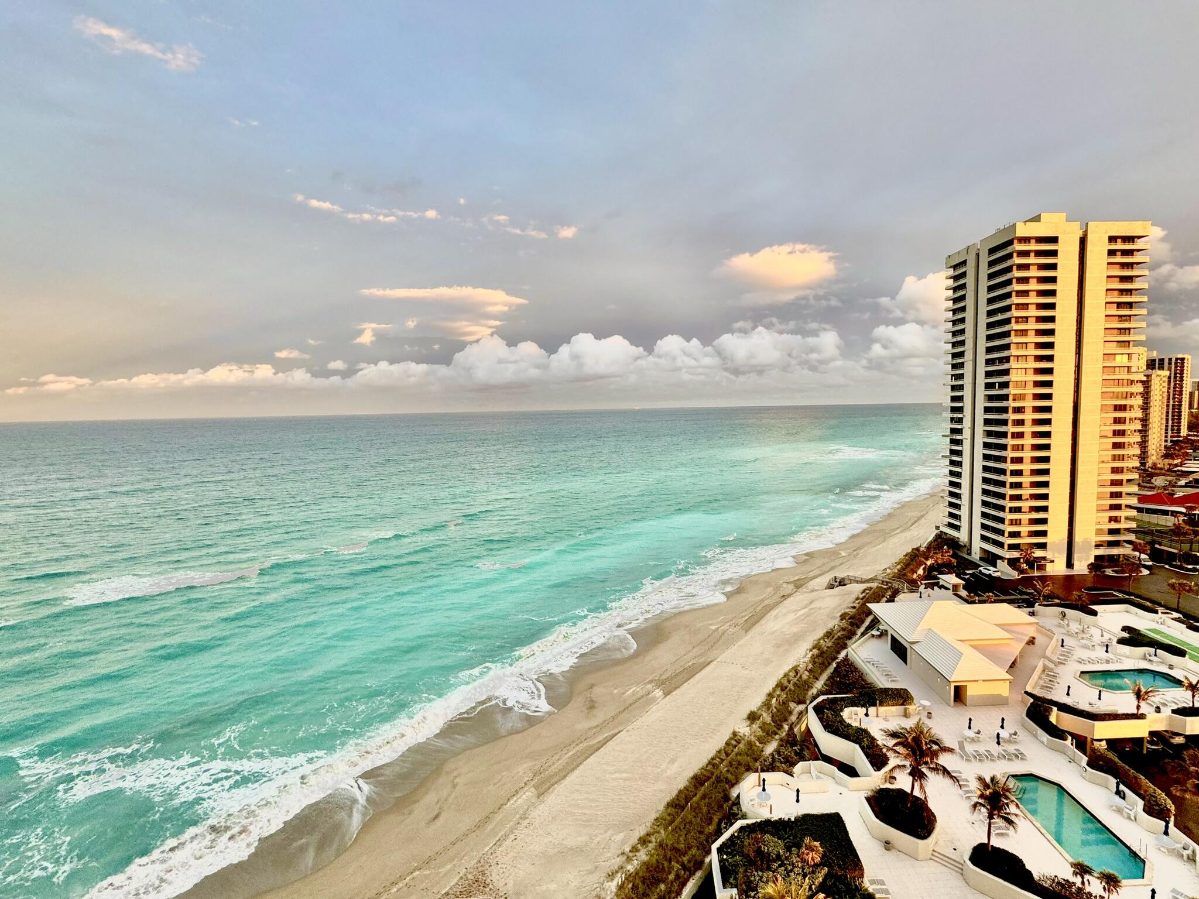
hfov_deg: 102.1
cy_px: 450
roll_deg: +1.6
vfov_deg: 85.7
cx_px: 600
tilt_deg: -4.2
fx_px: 485
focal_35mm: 14
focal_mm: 2.22
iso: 64
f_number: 2.2
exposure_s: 1/99
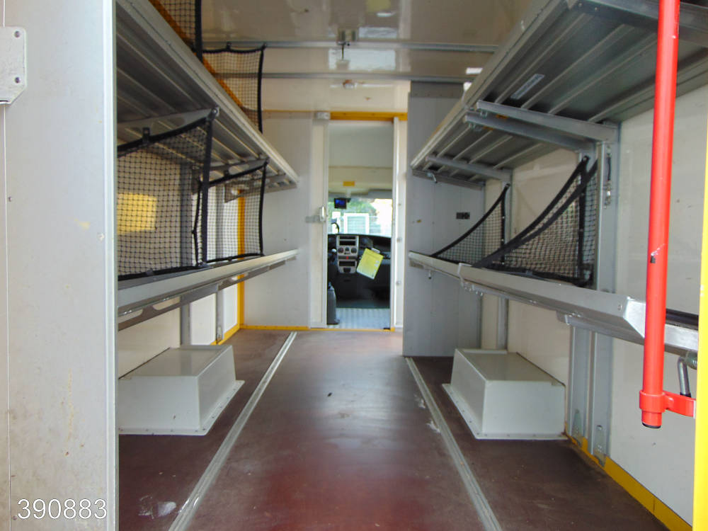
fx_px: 511
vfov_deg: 54.9
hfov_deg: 69.4
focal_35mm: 25
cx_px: 354
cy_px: 266
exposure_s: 1/30
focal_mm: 4.5
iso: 80
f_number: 3
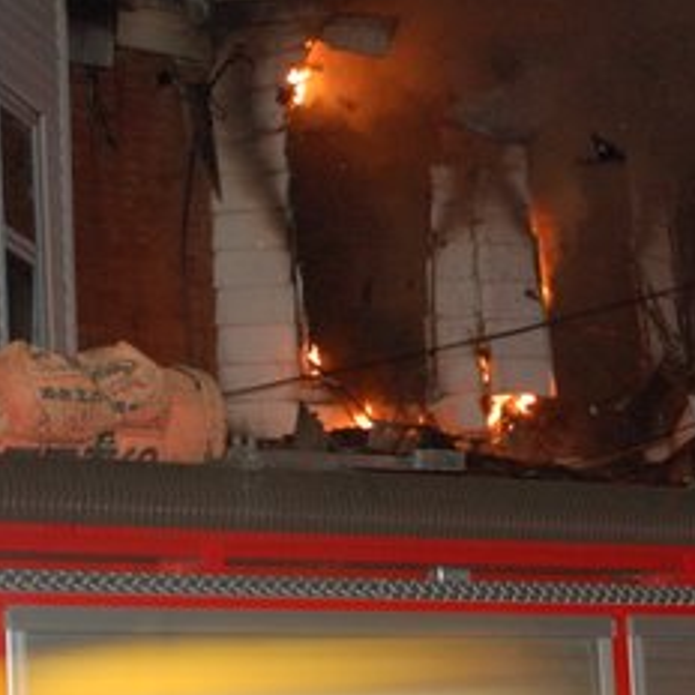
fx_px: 3291
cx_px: 419
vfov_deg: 12.1
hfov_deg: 12.0
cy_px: 322
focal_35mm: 145
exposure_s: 1/60
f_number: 5.6
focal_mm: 55
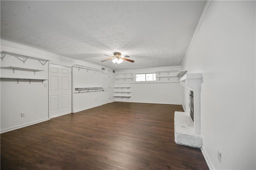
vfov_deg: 81.1
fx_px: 99
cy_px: 85
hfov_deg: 104.3
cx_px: 128
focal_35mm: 14
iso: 250
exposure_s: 1/13
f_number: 4
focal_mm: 14
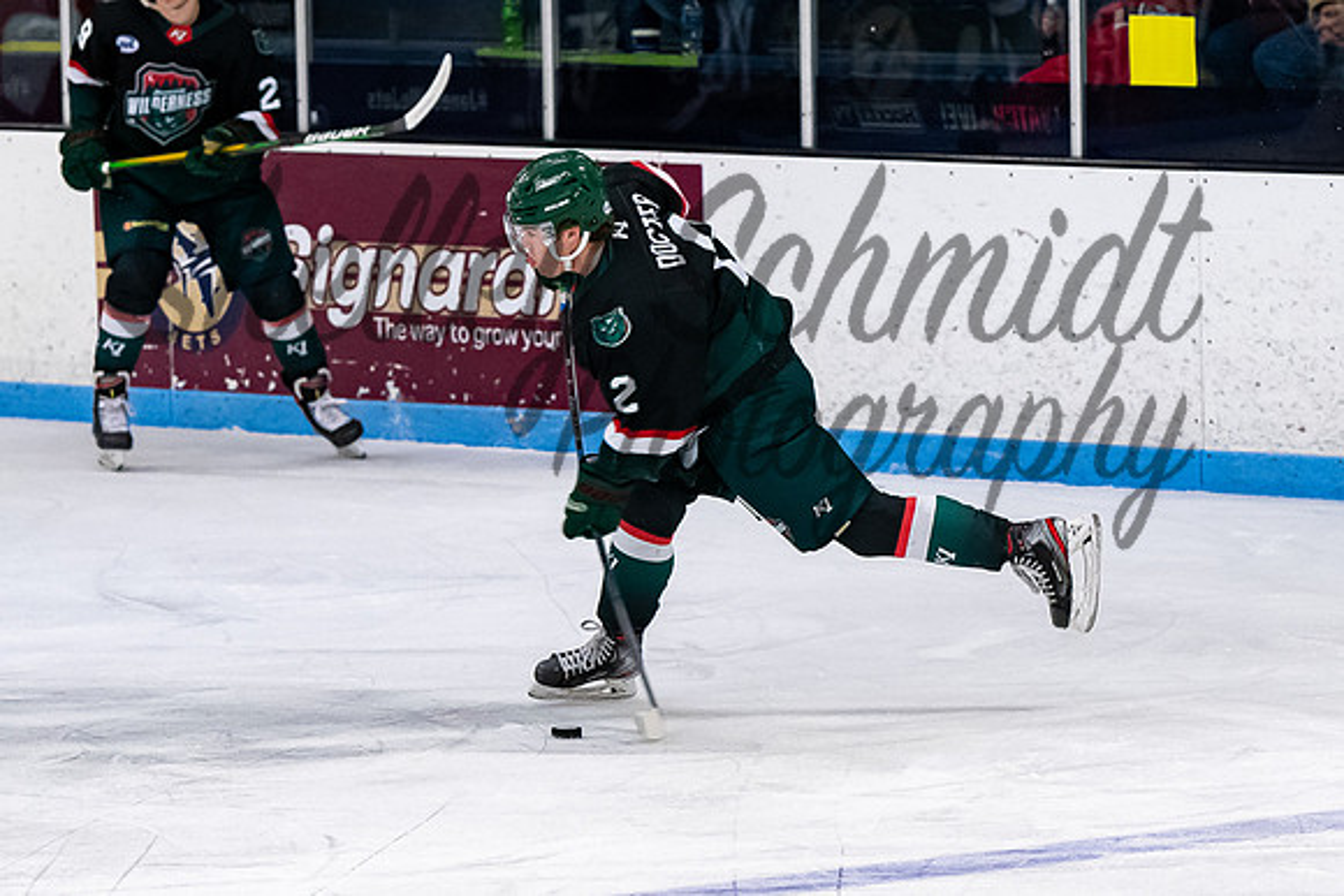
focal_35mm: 326
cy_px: 332
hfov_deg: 6.3
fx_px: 12181
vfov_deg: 4.2
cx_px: 657
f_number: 3.5
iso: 2200
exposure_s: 1/800
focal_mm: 135
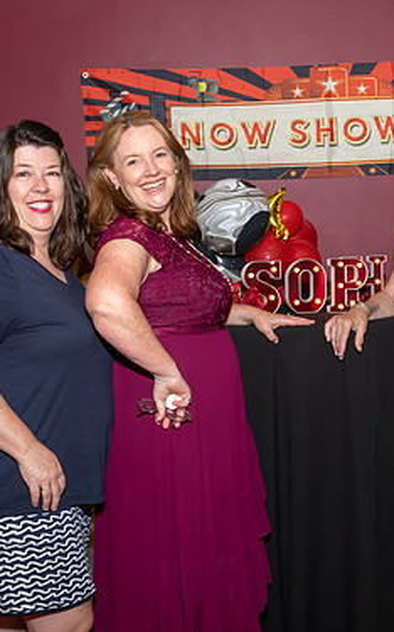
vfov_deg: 35.7
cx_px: 244
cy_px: 330
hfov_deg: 22.7
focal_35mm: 57
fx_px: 980
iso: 400
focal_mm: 17
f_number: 7.1
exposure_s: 1/250
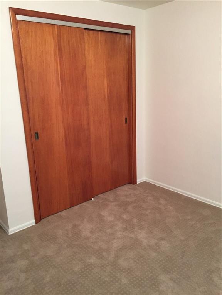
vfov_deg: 61.7
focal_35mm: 29
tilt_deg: -14.0
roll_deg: +2.1
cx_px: 111
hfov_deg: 48.2
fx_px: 248
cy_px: 148
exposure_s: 1/30
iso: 200
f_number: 2.2
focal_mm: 4.15
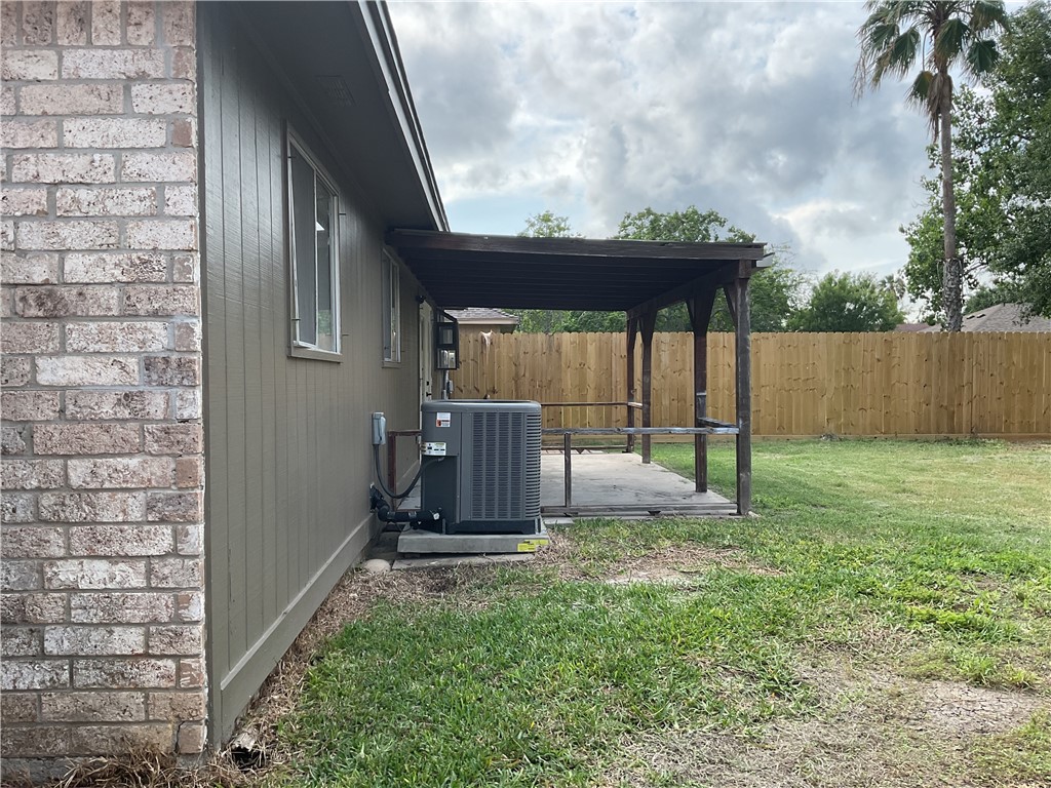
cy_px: 394
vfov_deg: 48.2
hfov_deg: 61.7
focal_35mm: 29
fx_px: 880
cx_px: 526
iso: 16
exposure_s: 1/469
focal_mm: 3
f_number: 1.8
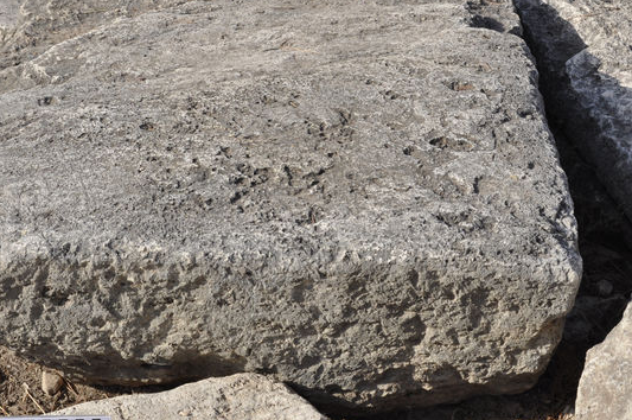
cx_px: 311
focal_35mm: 90
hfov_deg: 22.6
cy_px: 168
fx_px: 1578
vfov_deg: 15.1
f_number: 13
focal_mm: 40
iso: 400
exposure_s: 1/200
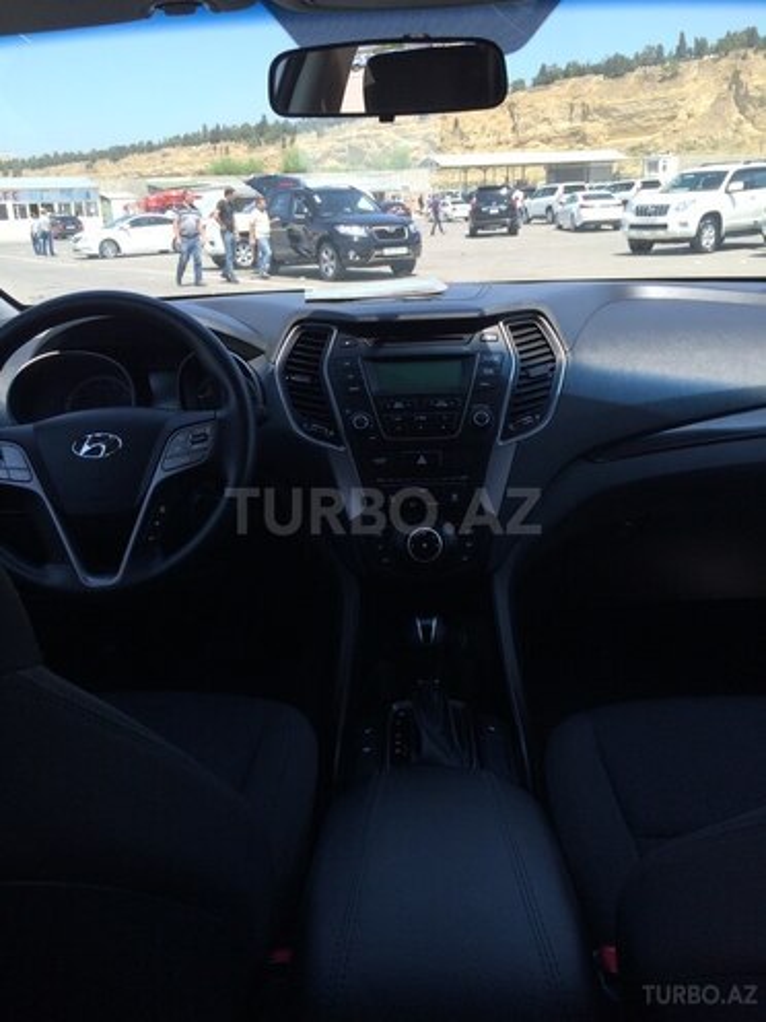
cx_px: 383
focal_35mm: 29
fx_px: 856
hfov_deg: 48.2
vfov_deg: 61.7
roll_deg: +2.4
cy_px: 511
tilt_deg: -20.5
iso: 32
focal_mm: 4.15
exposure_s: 1/641
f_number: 2.2
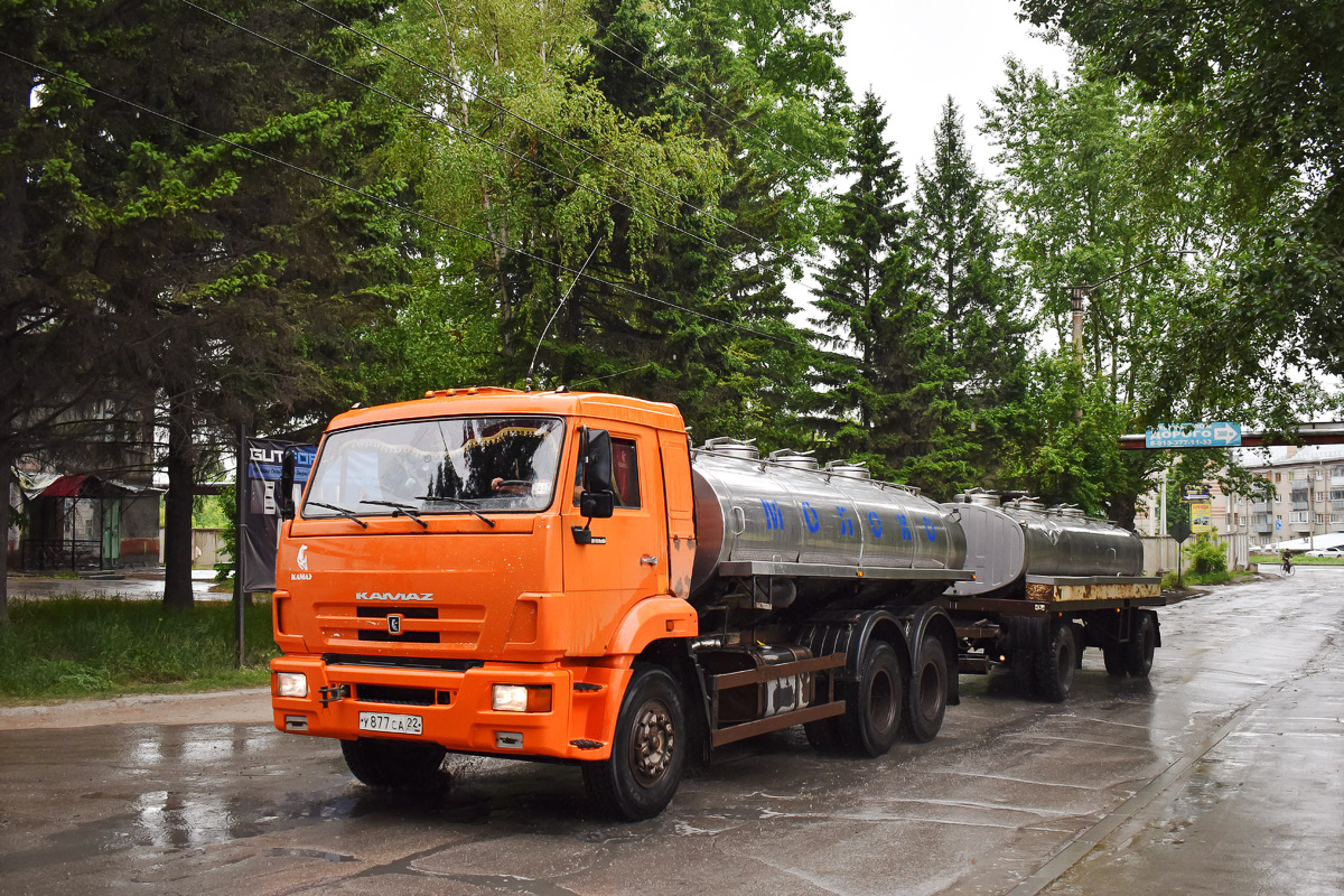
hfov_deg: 57.2
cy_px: 448
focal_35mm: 33
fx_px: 1232
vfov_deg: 40.0
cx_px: 672
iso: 400
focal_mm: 22
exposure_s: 1/1000
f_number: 4
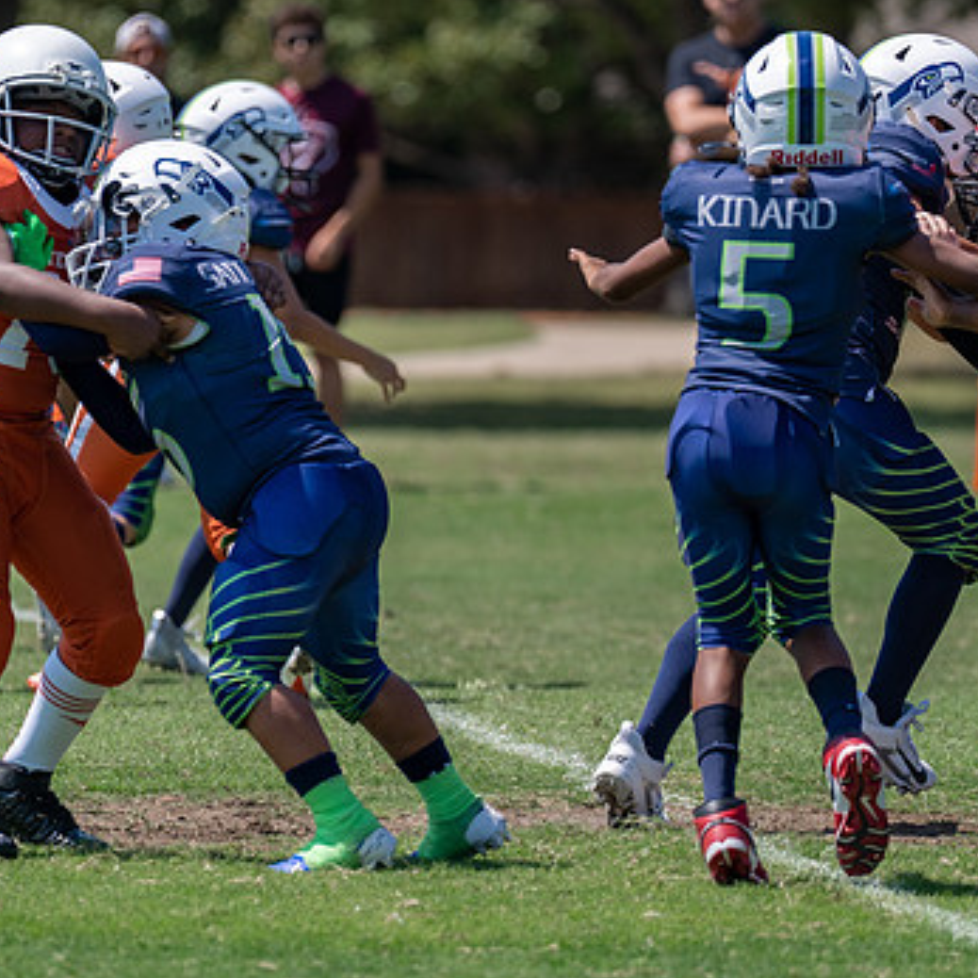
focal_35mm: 460
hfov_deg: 3.8
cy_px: 611
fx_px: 14704
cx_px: 444
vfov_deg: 3.8
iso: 100
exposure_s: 1/1600
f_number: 3.2
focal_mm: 200
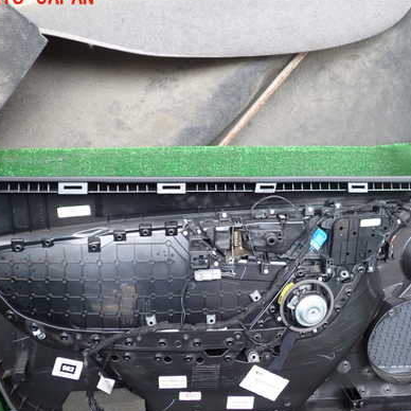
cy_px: 222
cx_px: 219
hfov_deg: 40.9
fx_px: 551
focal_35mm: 41
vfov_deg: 40.9
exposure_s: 1/60
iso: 200
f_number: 2.3
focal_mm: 5.4
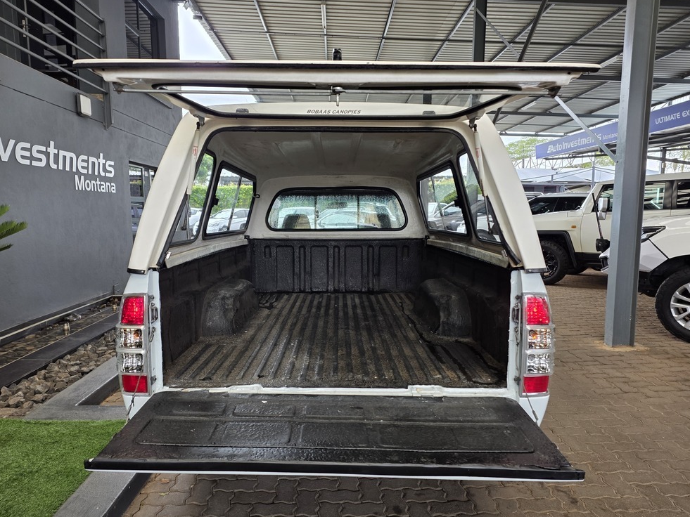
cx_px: 338
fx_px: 478
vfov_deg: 56.8
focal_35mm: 24
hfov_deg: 71.6
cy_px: 262
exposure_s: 1/180
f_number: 1.7
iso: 100
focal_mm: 6.25
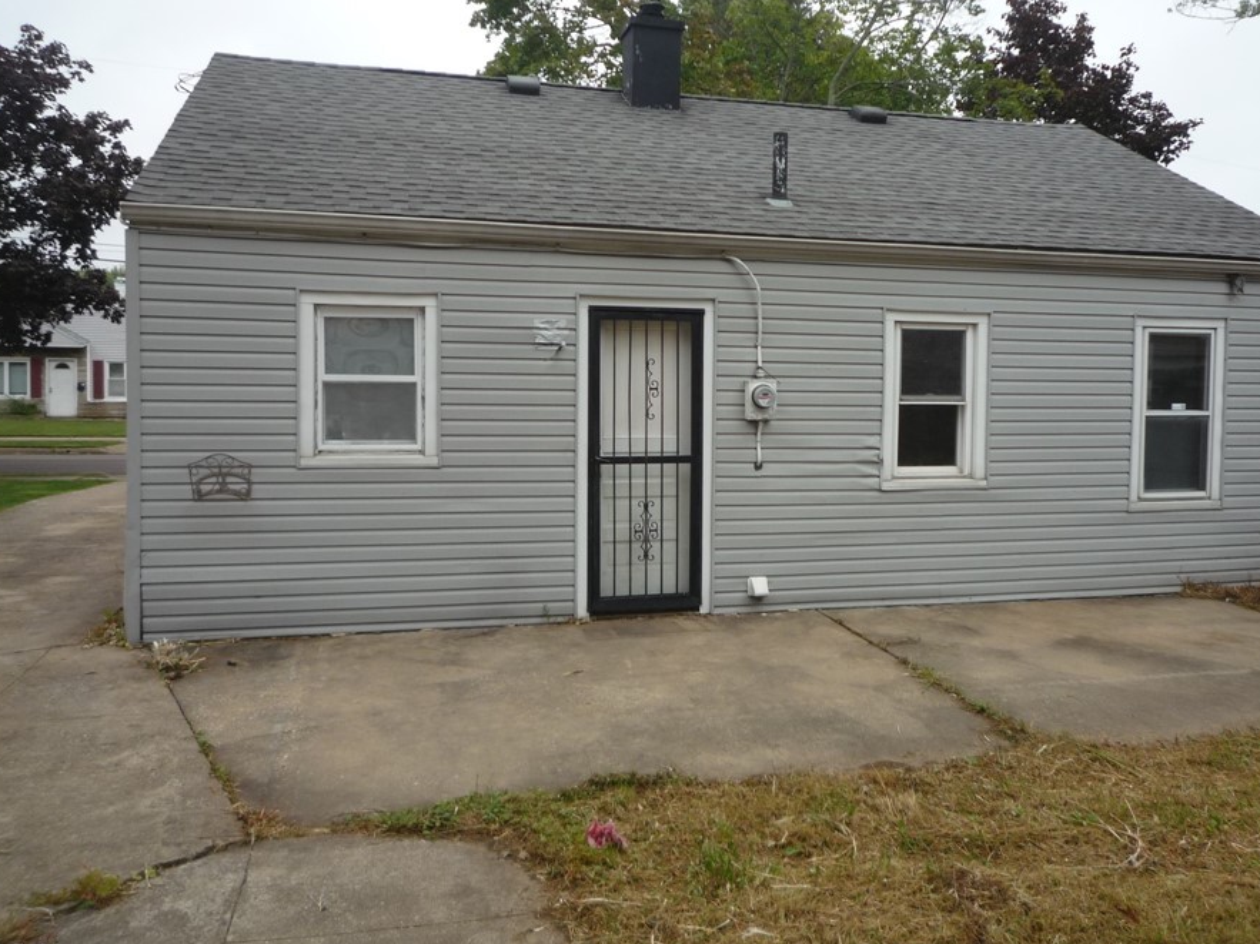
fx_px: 1055
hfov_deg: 61.6
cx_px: 688
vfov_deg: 48.2
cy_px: 432
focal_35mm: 29
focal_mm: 4.4
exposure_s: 1/200
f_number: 2.8
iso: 100
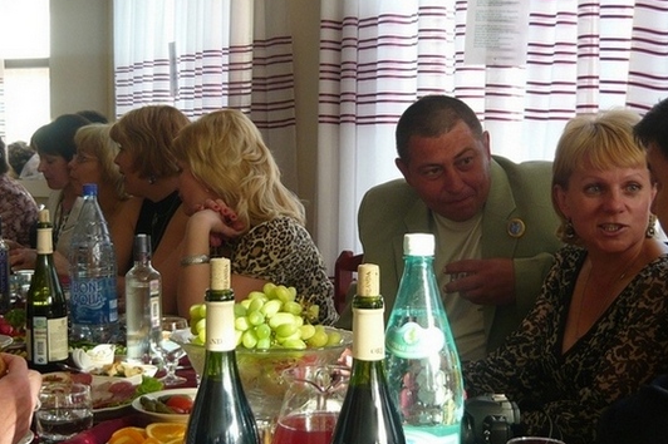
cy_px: 235
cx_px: 337
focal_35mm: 56
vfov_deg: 24.2
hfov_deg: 35.7
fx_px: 1038
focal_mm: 5.5
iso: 100
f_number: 2.8
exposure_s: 1/40
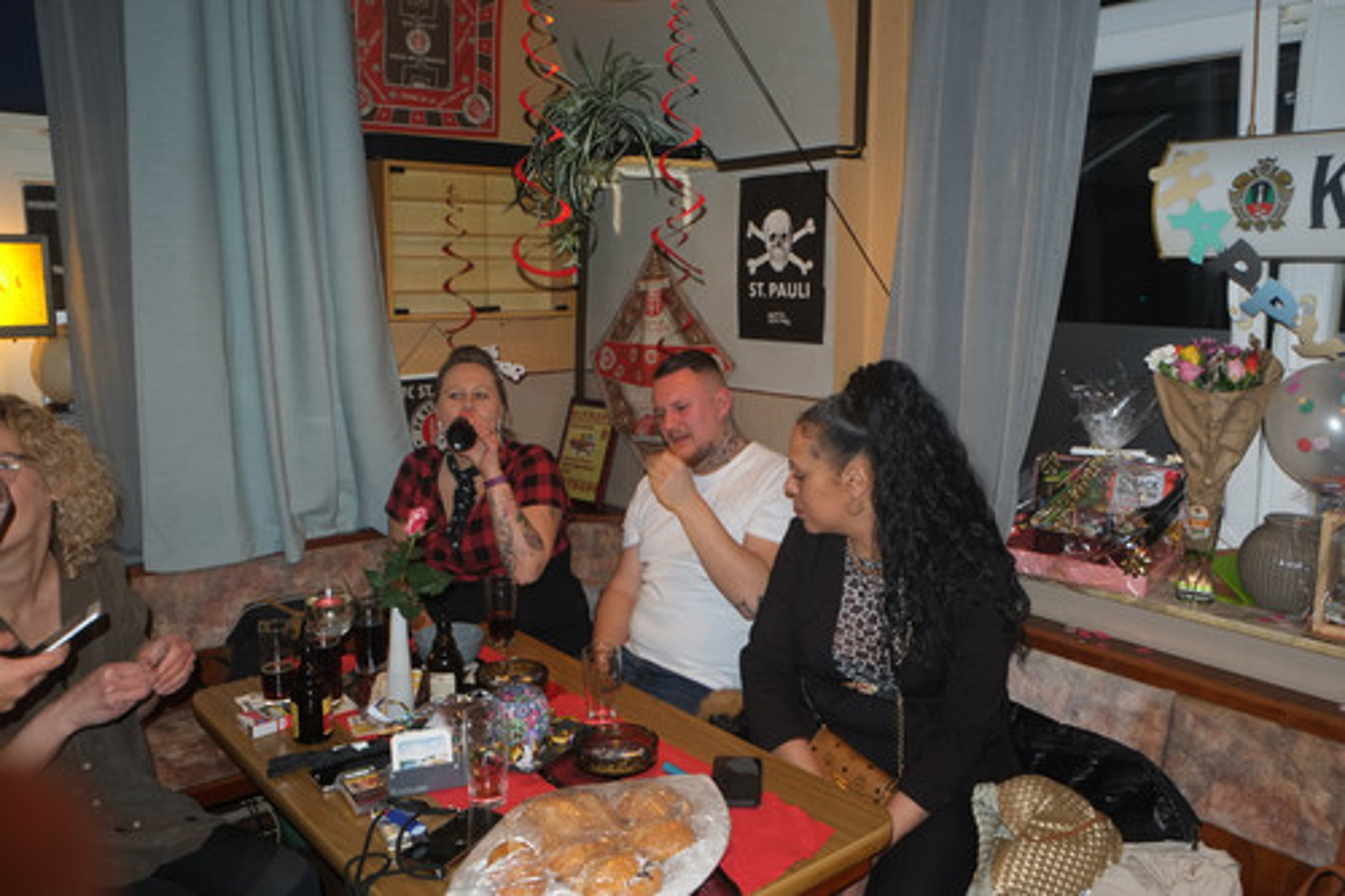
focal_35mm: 27
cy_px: 448
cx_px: 672
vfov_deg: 47.9
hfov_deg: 67.4
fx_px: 1008
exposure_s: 1/15
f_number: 5.6
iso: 800
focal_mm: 18
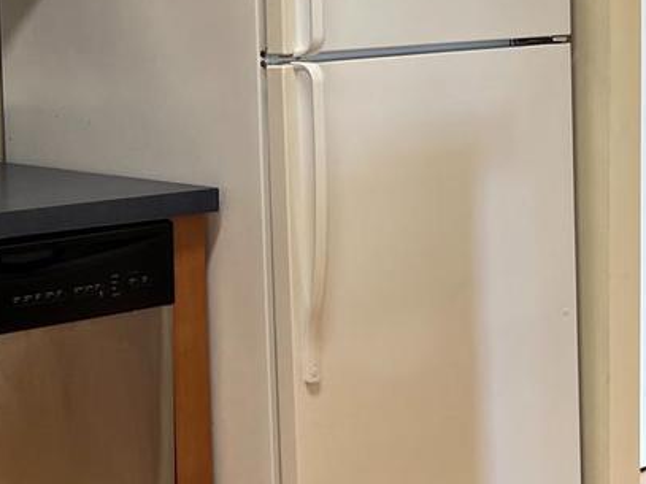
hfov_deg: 20.8
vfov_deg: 15.9
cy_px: 98
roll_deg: +1.7
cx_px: 40
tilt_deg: -4.2
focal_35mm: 92
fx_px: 1716
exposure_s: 1/120
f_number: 1.5
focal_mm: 5.7
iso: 100
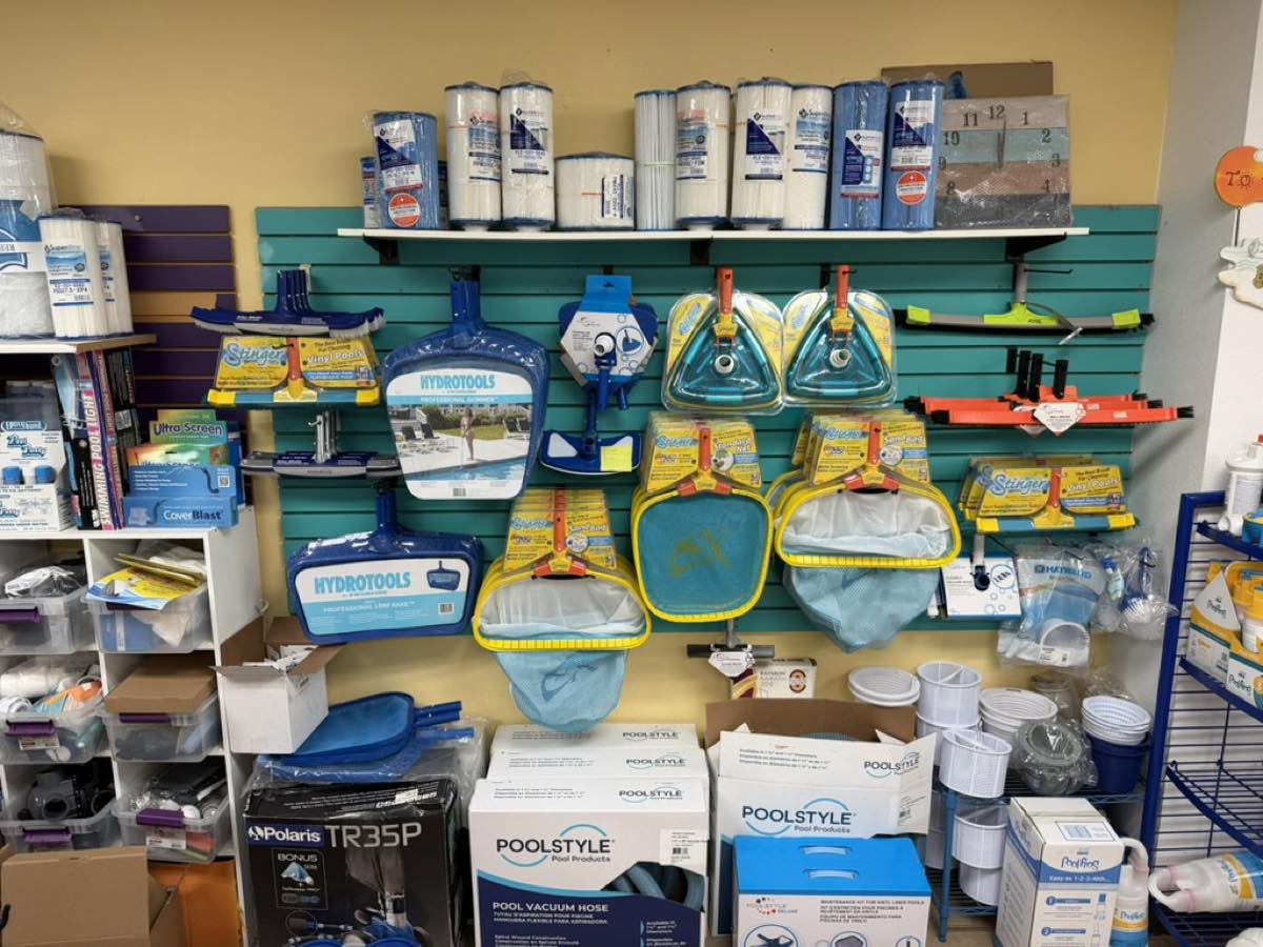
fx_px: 876
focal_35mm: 24
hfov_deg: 71.6
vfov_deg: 56.8
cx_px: 632
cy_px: 474
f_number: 1.78
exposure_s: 1/60
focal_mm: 6.76
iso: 125
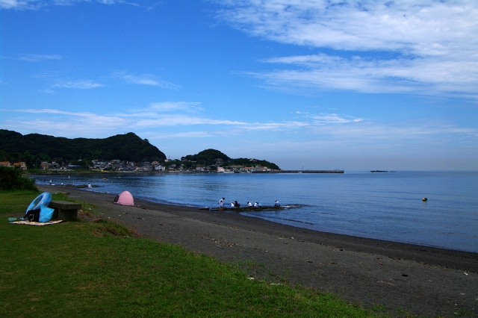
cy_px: 159
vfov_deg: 36.8
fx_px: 478
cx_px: 239
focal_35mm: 36
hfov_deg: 53.2
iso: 200
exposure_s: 1/400
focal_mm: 24
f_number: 8
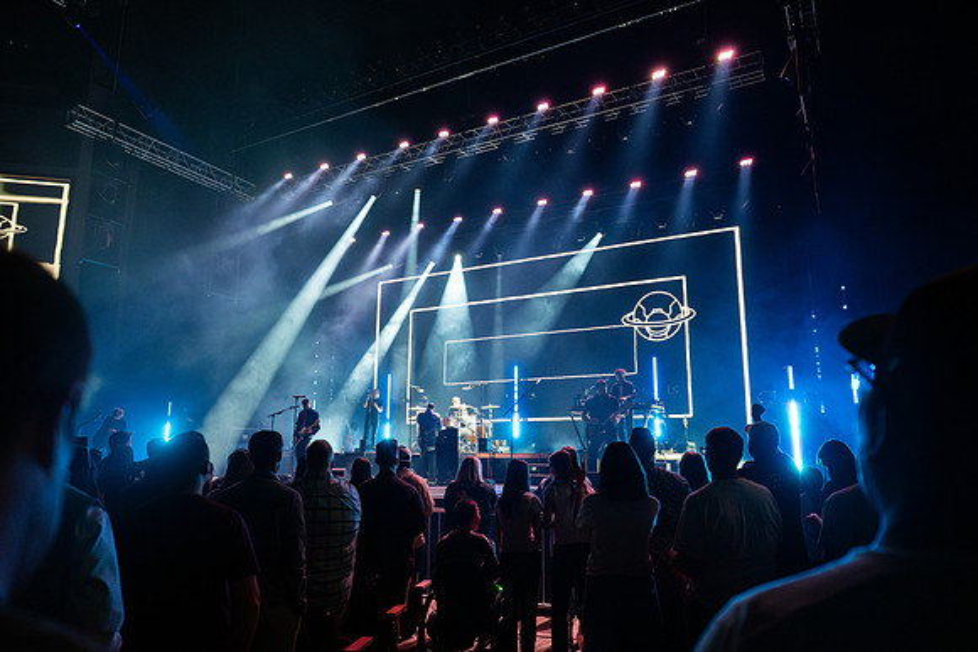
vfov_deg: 51.5
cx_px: 489
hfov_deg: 71.7
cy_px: 326
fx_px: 677
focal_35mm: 25
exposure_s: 1/800
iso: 5000
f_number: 3.2
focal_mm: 24.5
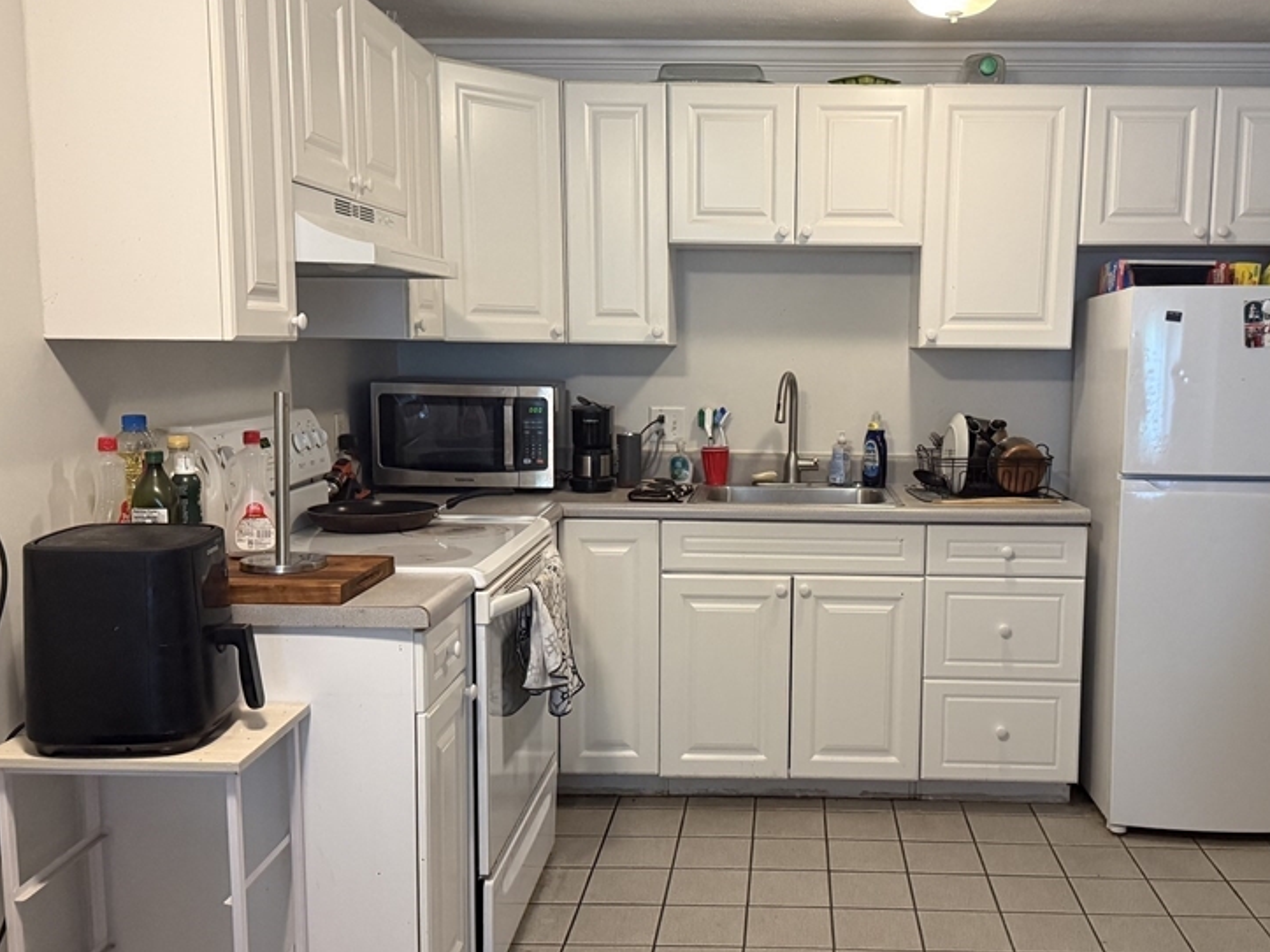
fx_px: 1247
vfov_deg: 41.8
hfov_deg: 53.5
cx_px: 776
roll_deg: -1.0
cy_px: 504
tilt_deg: -7.9
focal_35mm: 34
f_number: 1.78
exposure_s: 1/60
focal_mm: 6.76
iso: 400
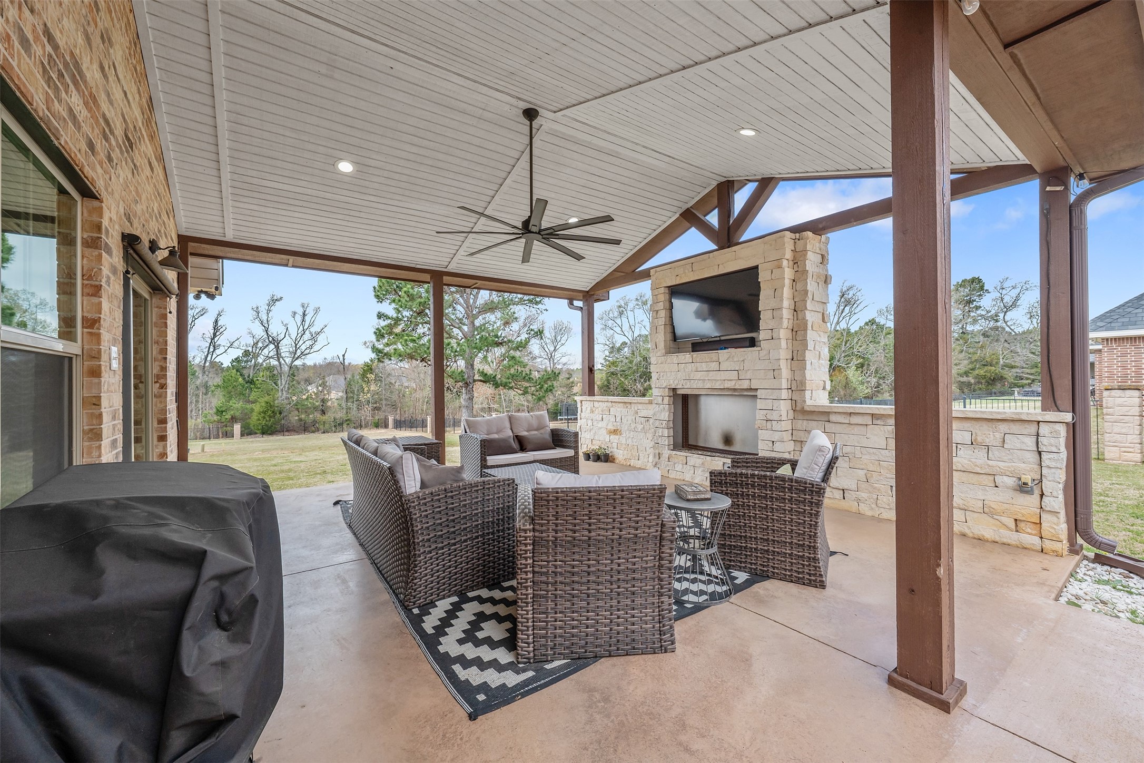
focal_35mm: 14
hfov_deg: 104.3
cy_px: 382
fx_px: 445
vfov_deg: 81.2
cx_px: 572
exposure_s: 1/320
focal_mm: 14
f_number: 8
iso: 800
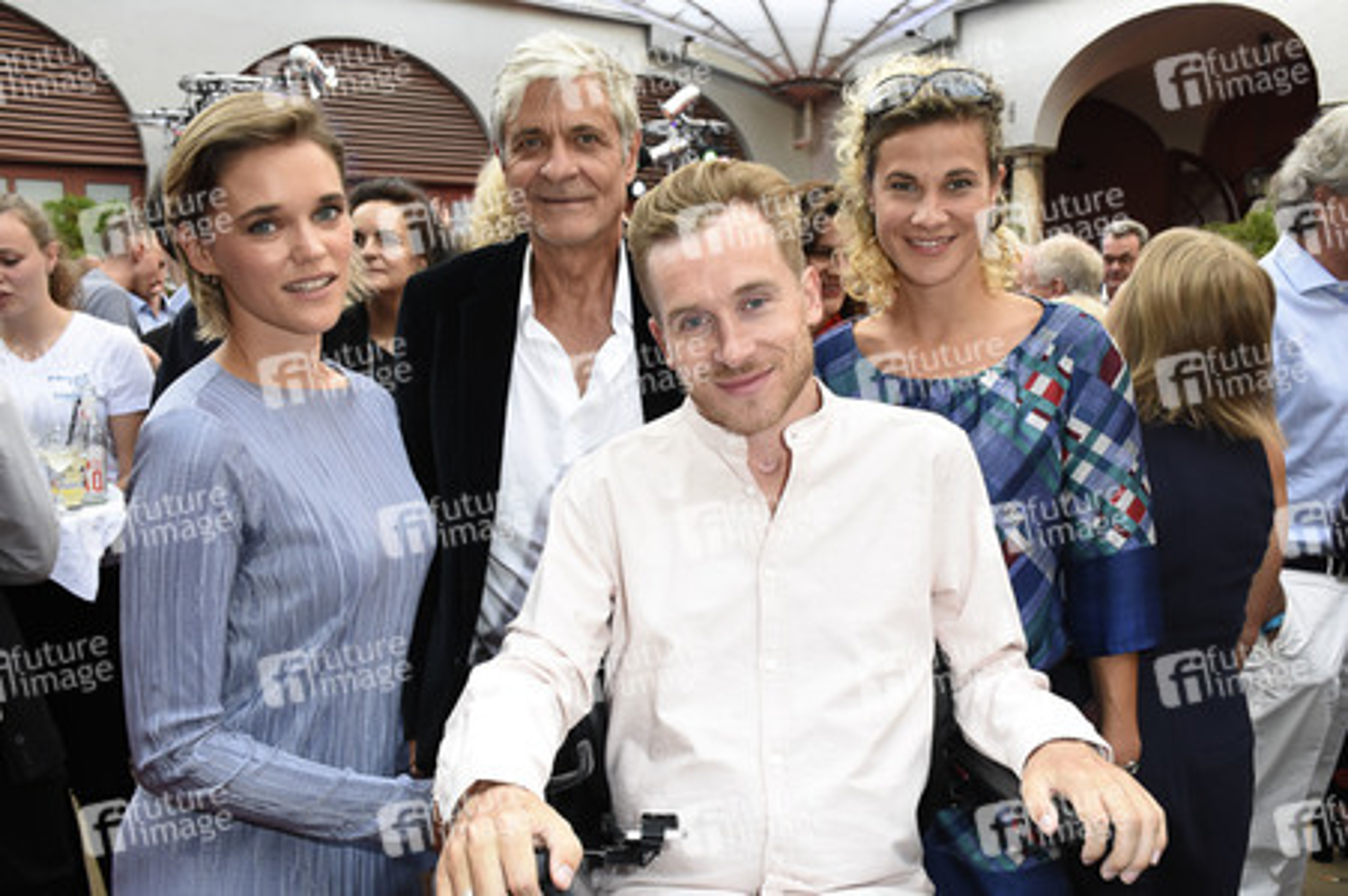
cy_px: 448
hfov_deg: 57.3
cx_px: 674
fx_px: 1235
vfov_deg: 39.9
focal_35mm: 33
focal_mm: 22
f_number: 6.3
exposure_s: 1/160
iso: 1250
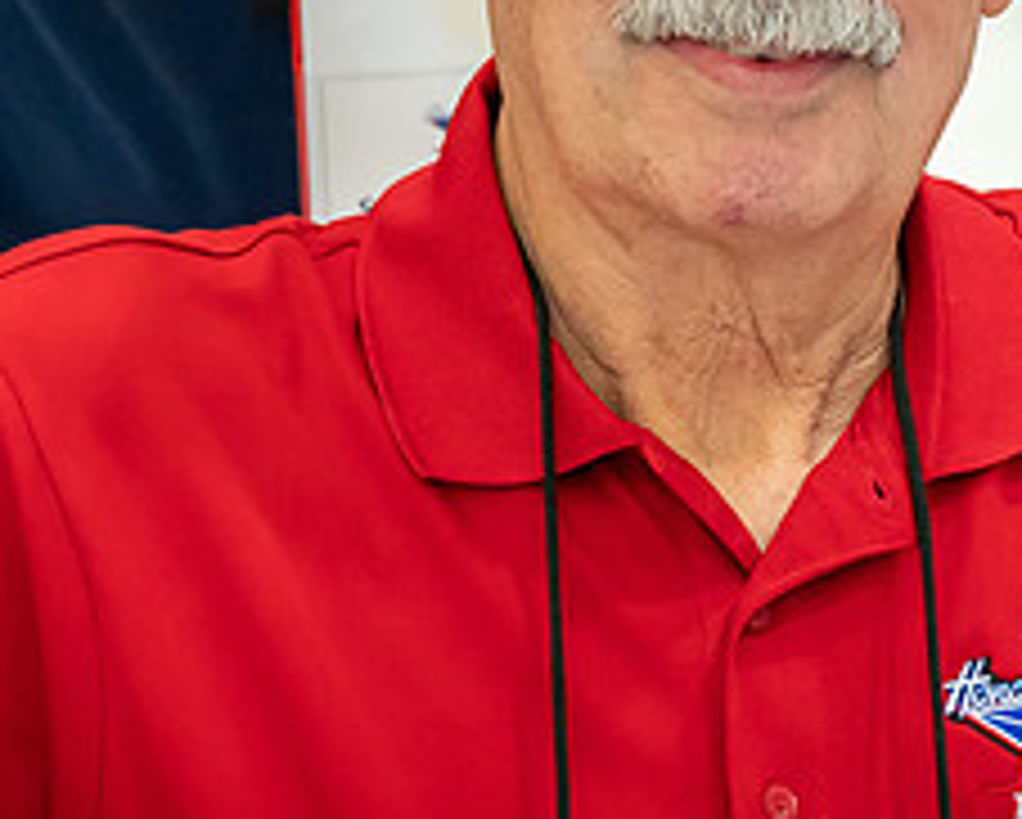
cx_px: 549
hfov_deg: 9.9
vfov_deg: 8.0
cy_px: 158
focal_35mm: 194
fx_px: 5873
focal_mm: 81
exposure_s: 1/100
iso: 4000
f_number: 6.3
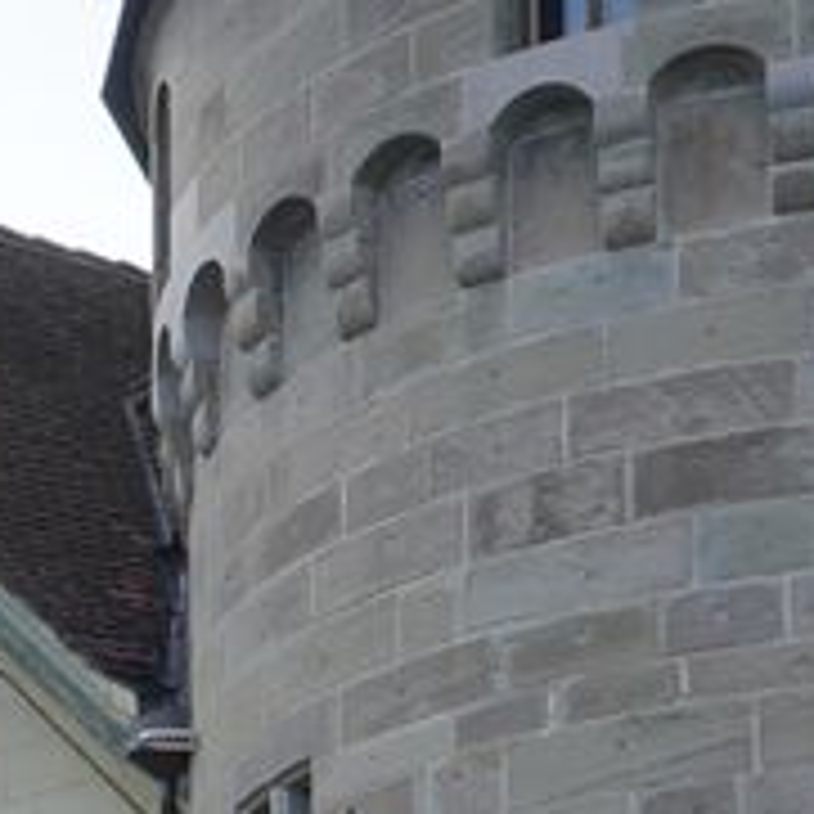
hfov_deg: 7.2
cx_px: -1178
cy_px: 2280
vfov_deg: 7.1
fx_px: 6013
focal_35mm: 226
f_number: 11
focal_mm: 24
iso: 100
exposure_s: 1/100
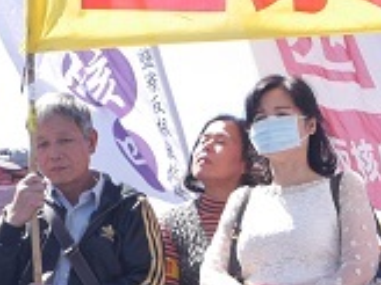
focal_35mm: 311
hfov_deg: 6.3
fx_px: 3423
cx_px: 574
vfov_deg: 4.8
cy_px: 24
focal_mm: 30
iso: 200
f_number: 5
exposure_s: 1/400
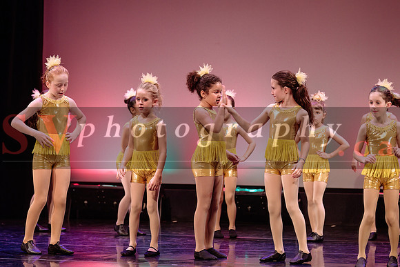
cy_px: 120
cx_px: 180
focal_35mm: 171
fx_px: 1897
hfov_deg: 12.0
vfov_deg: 8.0
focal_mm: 155
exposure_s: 1/200
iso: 1600
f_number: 2.8
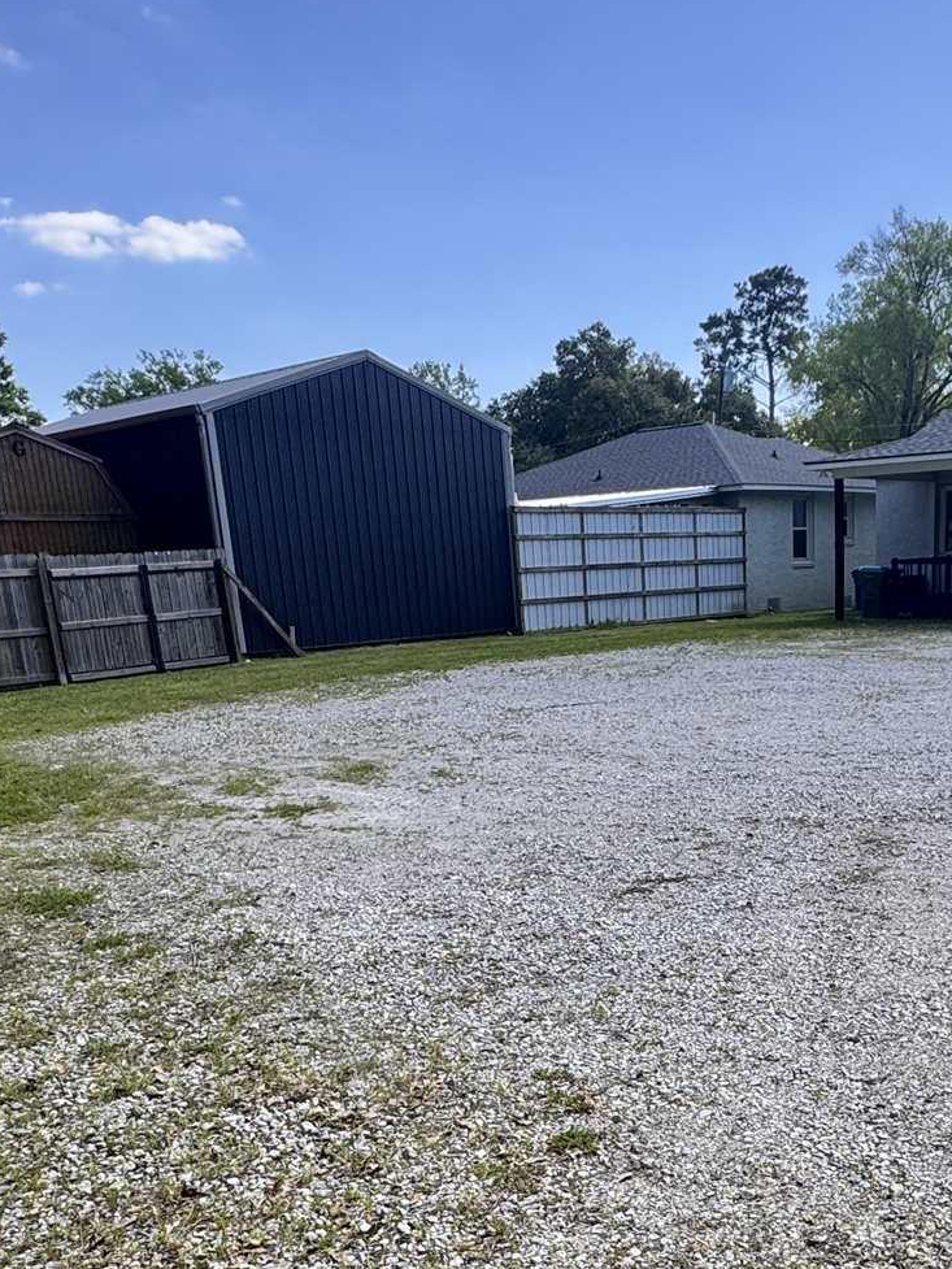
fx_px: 1210
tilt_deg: -17.7
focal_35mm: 33
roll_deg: +2.6
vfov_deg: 53.4
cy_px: 918
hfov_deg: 41.9
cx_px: 692
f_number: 2.2
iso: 40
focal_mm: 2.22
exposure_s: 1/687
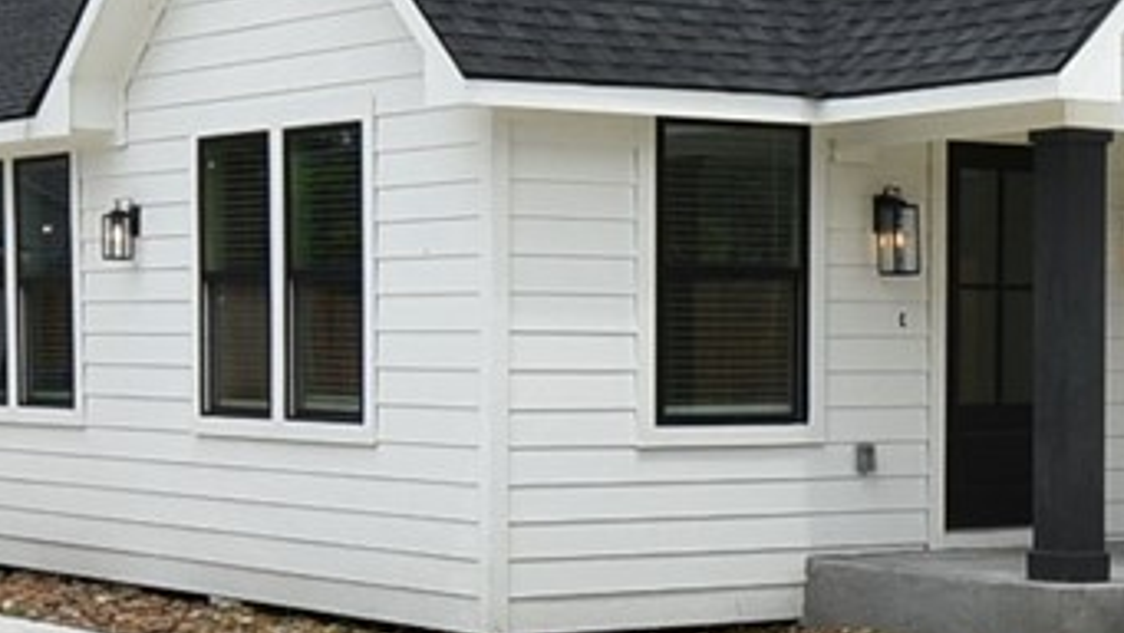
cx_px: 1066
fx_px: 2981
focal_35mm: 100
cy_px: 473
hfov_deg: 20.8
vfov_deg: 12.1
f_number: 8
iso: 180
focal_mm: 10
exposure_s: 1/500
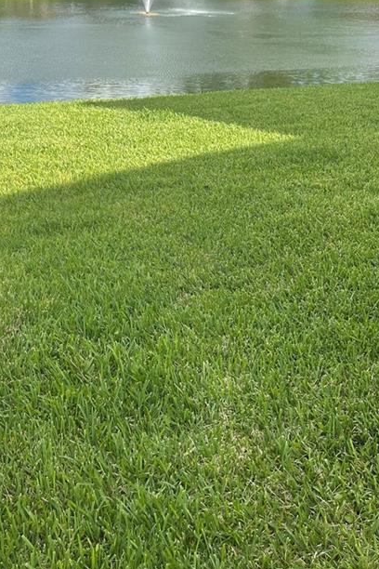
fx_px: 837
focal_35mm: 53
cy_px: 32
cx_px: 132
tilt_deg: -4.8
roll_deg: -0.4
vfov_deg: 34.8
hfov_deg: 25.4
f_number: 1.6
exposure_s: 1/836
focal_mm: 5.1
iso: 50
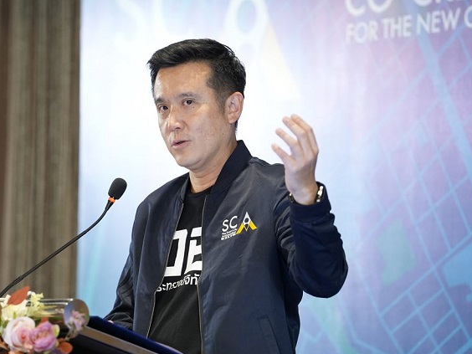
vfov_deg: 6.8
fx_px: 2972
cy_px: 177
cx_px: 223
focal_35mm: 218
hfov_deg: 9.1
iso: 3200
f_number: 4
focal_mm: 200
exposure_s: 1/100
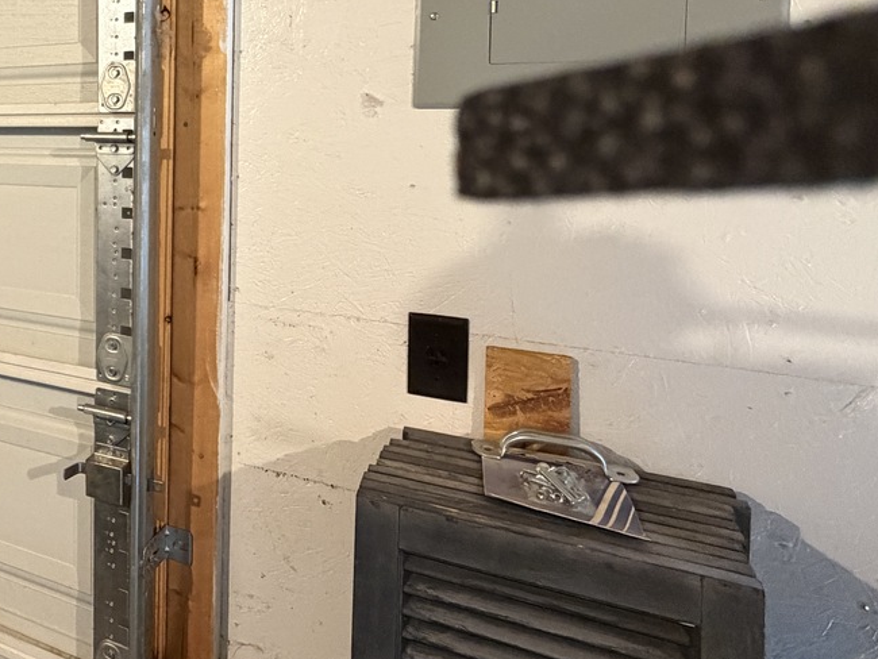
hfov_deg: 49.1
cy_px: 155
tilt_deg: -3.6
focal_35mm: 31
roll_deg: -0.5
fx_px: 787
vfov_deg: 43.8
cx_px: 23
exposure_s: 1/60
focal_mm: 2.22
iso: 500
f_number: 2.2
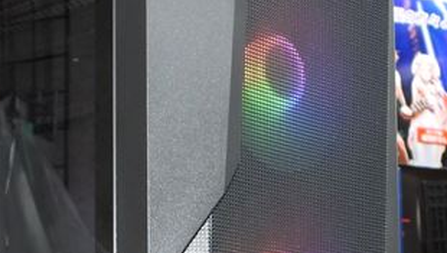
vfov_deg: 10.4
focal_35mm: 115
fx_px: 1364
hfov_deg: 18.6
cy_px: 298
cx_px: 161
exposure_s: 1/30
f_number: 3.2
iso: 200
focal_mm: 5.8
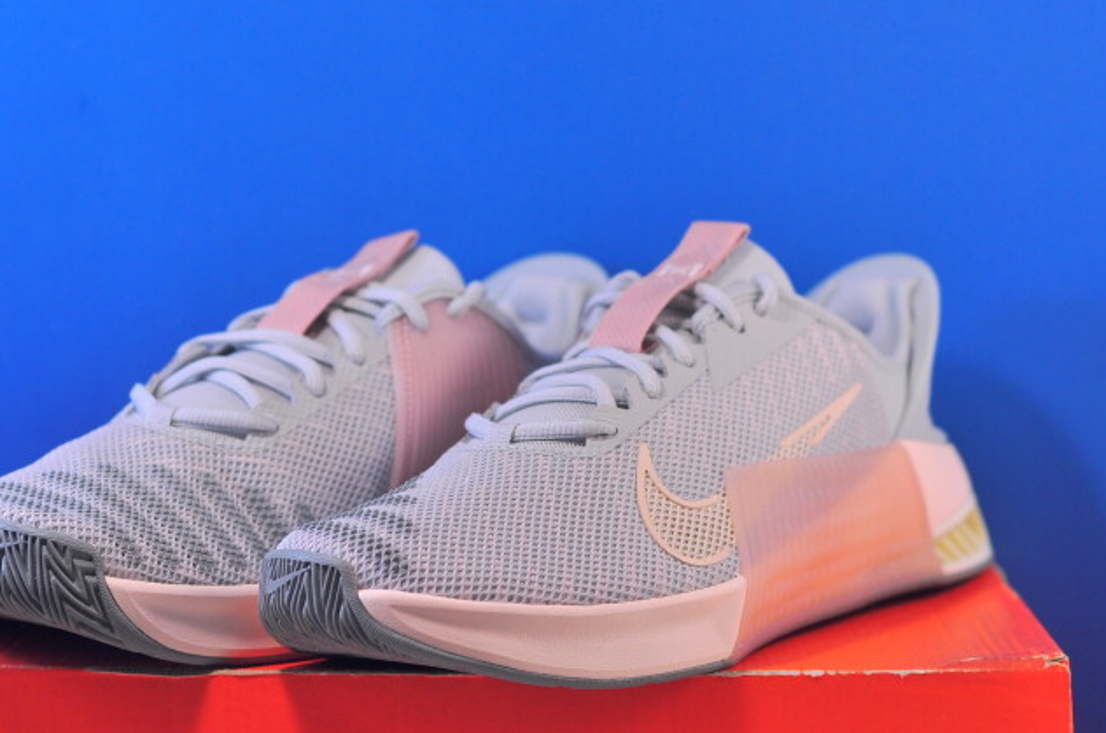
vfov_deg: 14.3
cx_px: 472
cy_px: 312
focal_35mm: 95
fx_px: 2913
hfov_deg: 21.5
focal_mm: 50
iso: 250
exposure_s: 1/250
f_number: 3.2
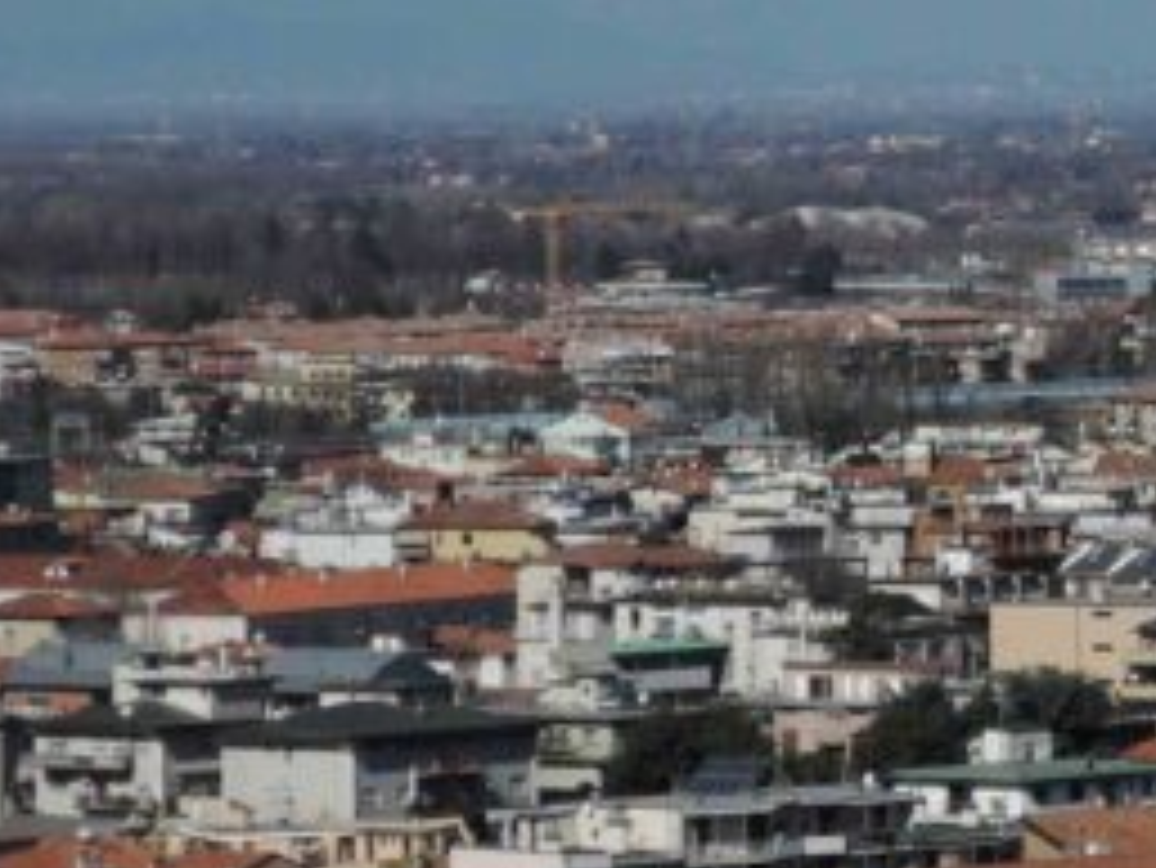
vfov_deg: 4.1
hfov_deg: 5.5
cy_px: 351
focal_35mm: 359
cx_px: 1615
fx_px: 11994
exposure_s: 1/800
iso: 80
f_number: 5.6
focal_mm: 25.5
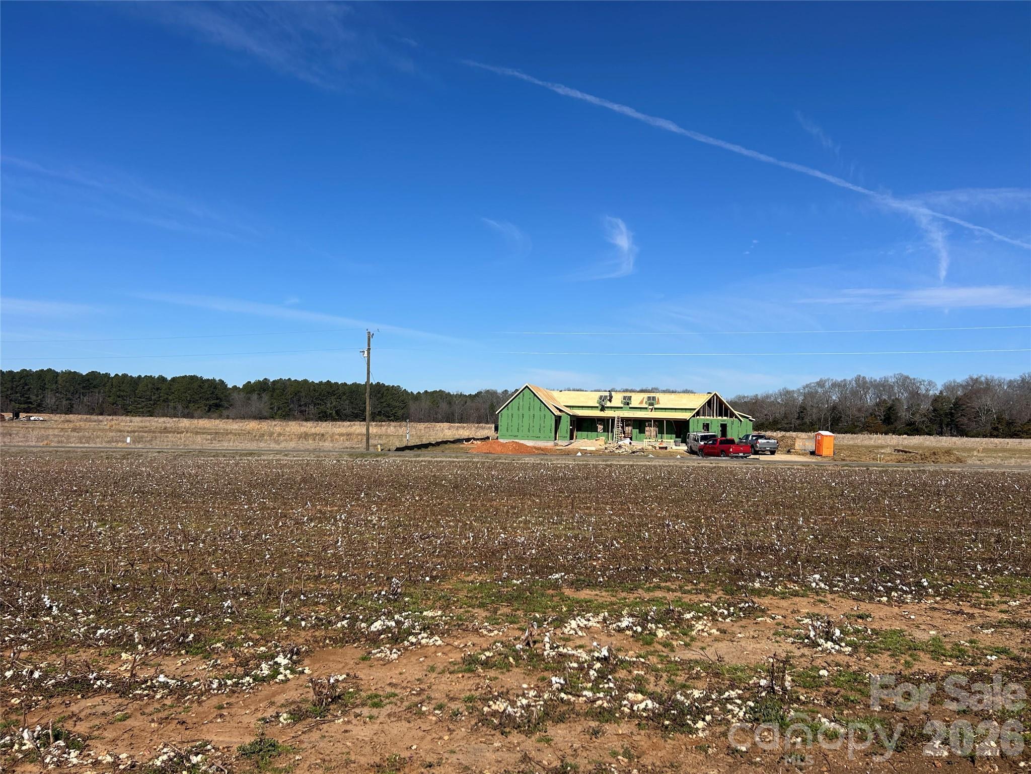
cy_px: 387
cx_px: 516
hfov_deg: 67.3
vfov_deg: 53.1
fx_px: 774
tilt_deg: +1.9
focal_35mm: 26
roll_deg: -1.2
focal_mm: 5.7
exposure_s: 1/5882
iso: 50
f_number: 1.5
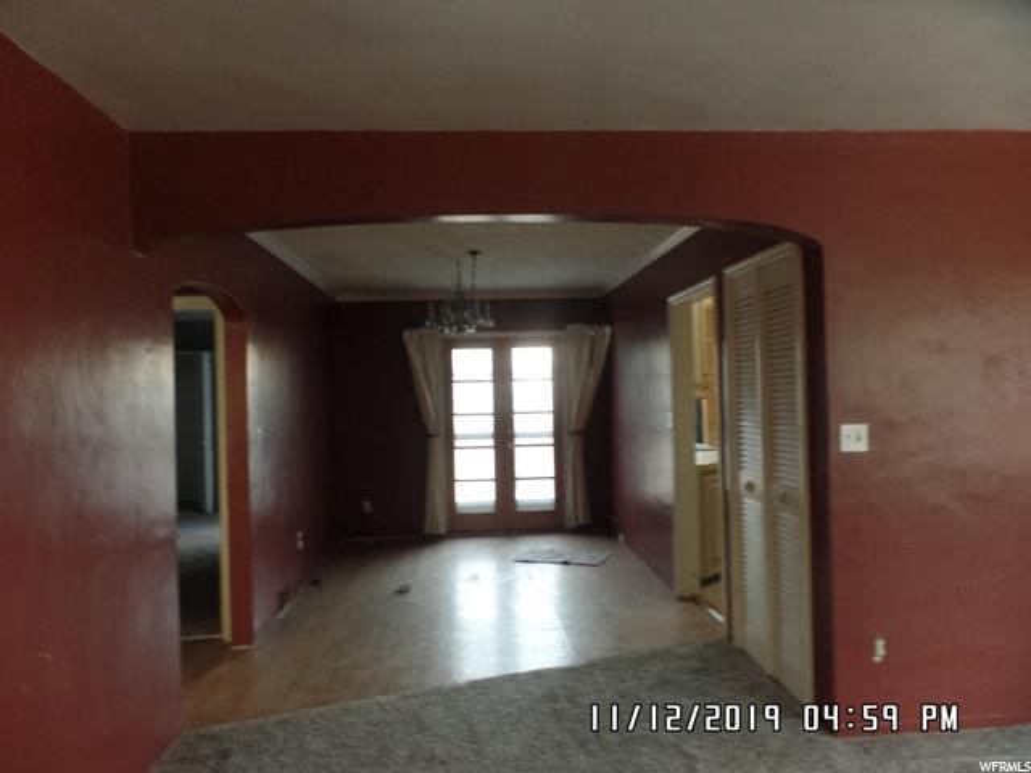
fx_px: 685
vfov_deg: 58.9
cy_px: 386
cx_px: 516
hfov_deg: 73.9
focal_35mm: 23
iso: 400
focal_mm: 4.1
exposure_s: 1/30
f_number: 2.8
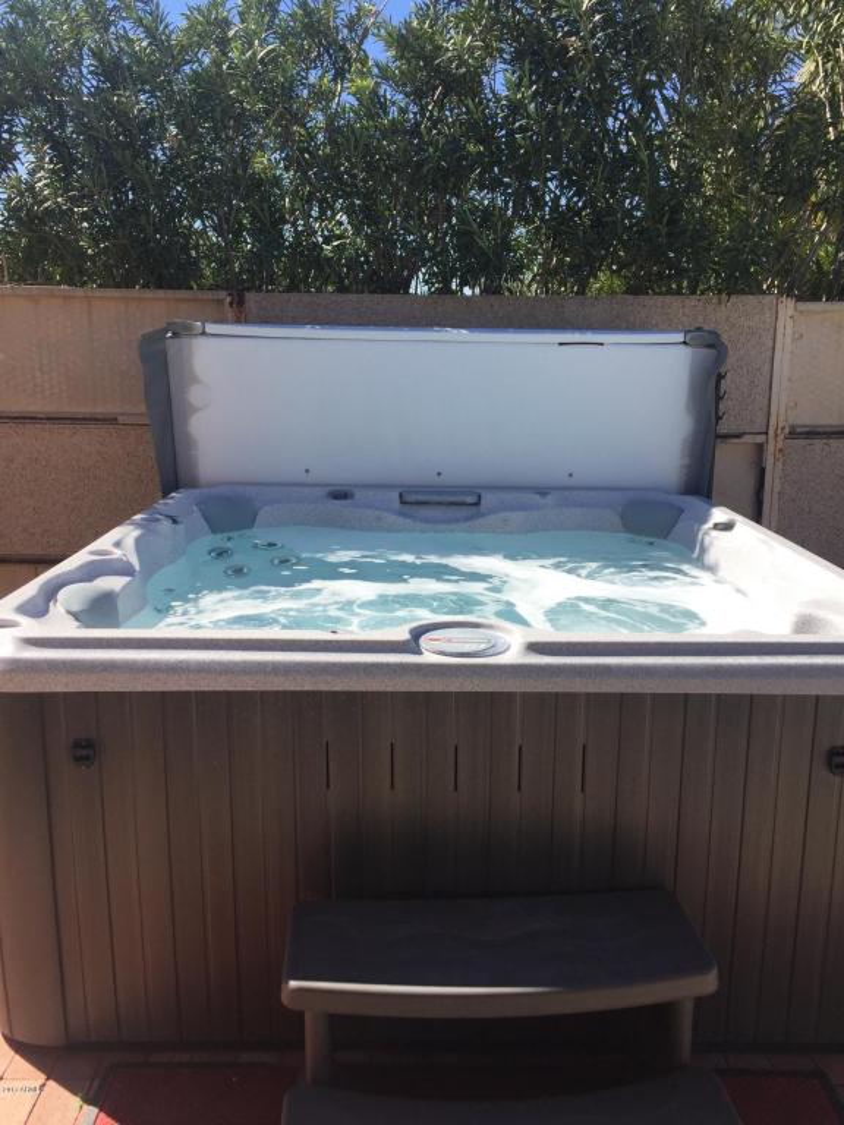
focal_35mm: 29
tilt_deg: -12.9
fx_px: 943
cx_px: 422
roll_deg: -0.5
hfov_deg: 48.2
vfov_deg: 61.7
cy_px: 562
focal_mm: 4.15
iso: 32
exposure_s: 1/1464
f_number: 2.2
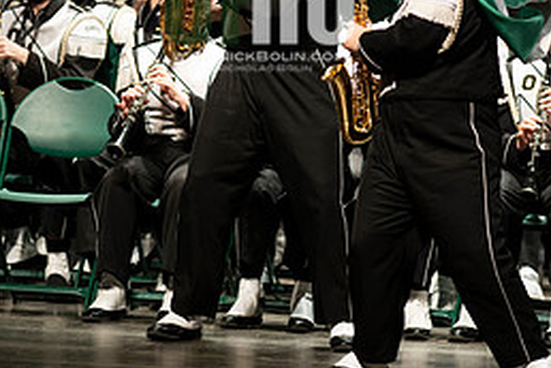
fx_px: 8004
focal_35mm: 523
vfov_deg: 2.6
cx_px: 259
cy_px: 11
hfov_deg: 3.9
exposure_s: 1/500
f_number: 2.8
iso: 3200
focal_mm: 300
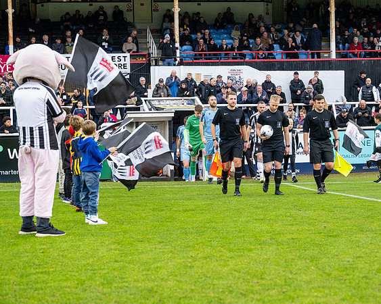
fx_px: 889
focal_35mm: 79
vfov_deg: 19.4
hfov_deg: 24.2
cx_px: 222
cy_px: 152
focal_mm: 70
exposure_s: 1/320
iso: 2000
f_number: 4
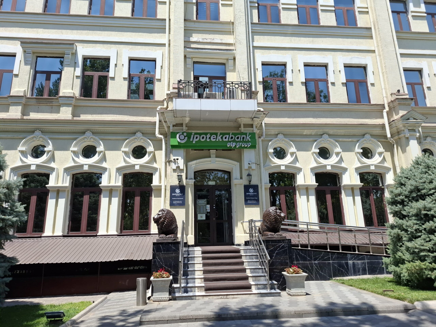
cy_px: 164
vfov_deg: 58.9
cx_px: 218
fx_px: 290
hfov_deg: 73.9
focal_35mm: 23
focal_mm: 5.54
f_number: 1.8
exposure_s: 1/1443
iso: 50
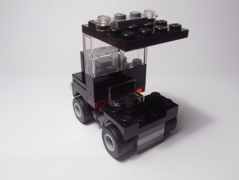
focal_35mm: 37
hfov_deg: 50.1
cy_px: 90
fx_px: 255
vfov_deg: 38.7
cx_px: 120
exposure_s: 1/40
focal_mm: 6.61
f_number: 3.9
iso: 80
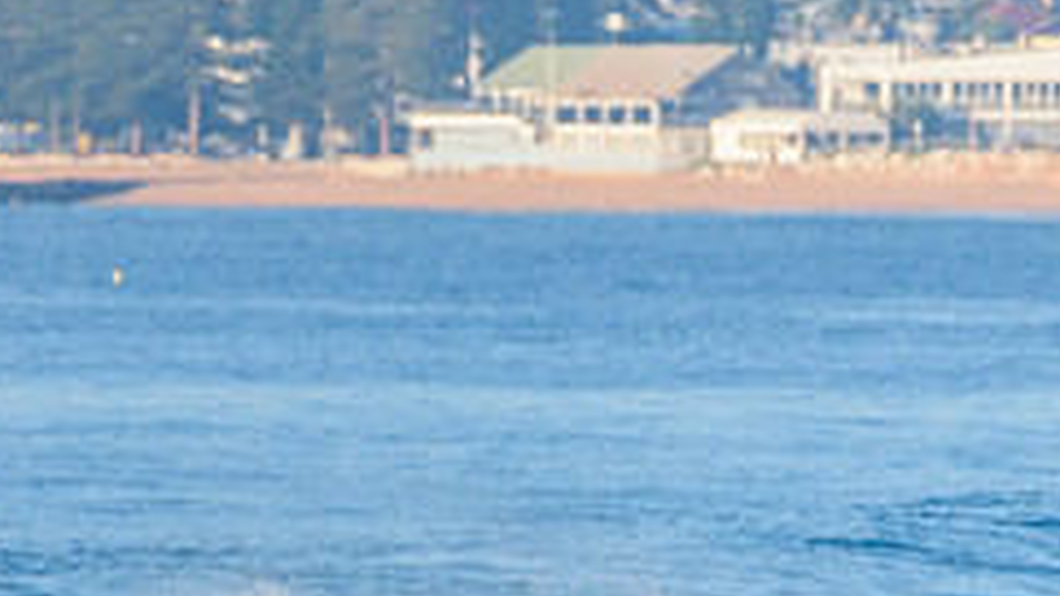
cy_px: 826
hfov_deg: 1.7
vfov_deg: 1.0
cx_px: 123
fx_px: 35295
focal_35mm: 1256
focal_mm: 500
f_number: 5.6
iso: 360
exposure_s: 1/2000
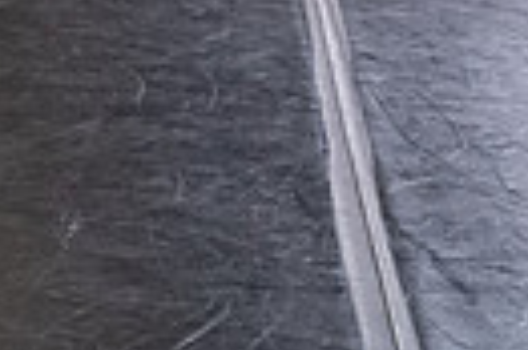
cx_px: -591
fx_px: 3662
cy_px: -440
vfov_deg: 5.3
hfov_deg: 7.8
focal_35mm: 250
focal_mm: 47
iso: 6400
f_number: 4
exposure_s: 1/400
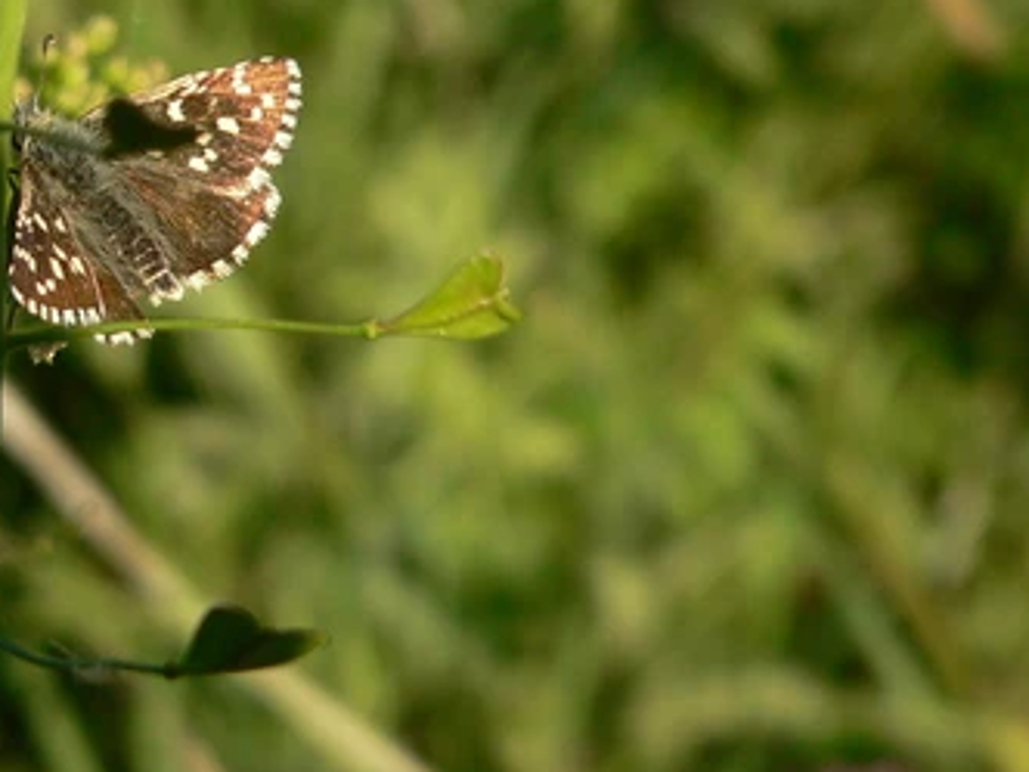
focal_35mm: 158
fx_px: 4697
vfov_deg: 9.4
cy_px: 242
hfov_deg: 12.4
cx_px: 127
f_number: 4
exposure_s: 1/640
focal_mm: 13.6
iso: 100
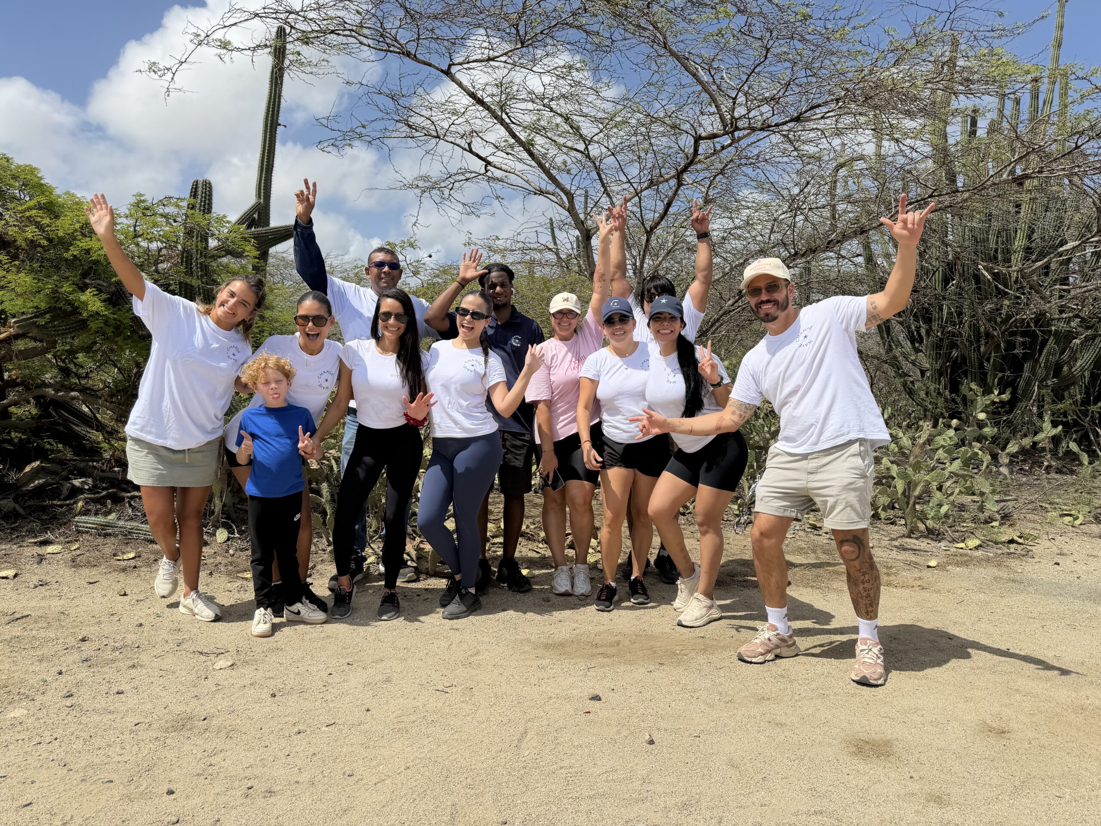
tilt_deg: -3.0
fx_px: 763
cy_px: 413
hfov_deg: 71.6
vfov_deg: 56.8
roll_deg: -1.2
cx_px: 550
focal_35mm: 24
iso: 80
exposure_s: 1/5714
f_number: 1.78
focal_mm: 6.76
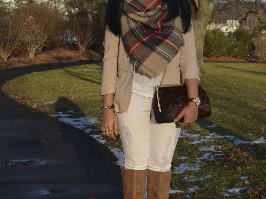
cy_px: 116
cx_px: 133
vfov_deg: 21.0
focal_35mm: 70
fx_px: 538
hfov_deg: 27.8
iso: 180
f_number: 8
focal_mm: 32
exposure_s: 1/250
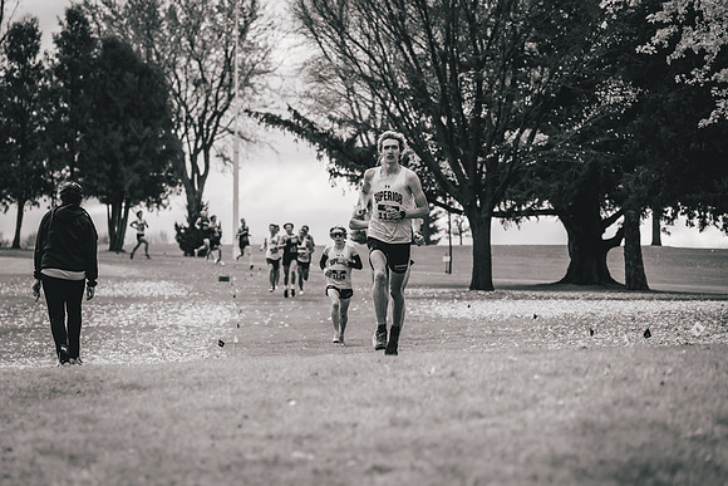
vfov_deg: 7.1
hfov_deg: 10.6
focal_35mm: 194
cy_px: 243
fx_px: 3921
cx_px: 364
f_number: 6.3
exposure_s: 1/1250
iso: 400
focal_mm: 182
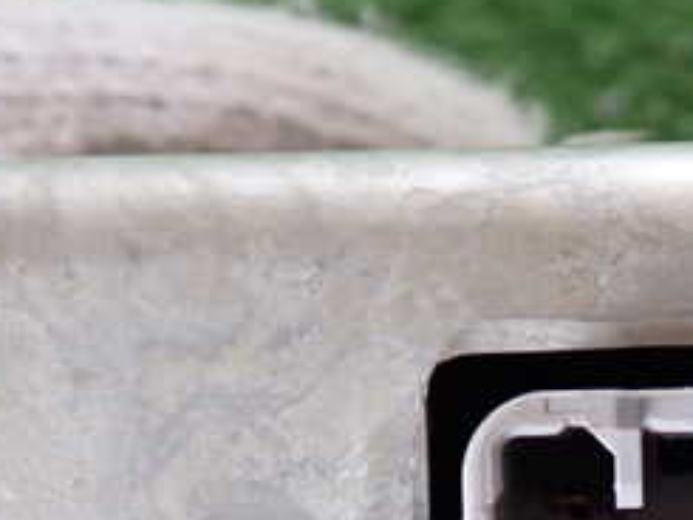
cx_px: 764
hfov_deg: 21.1
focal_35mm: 88
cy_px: 551
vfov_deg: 16.4
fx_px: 1763
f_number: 2.5
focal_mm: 6.37
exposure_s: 1/40
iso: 320
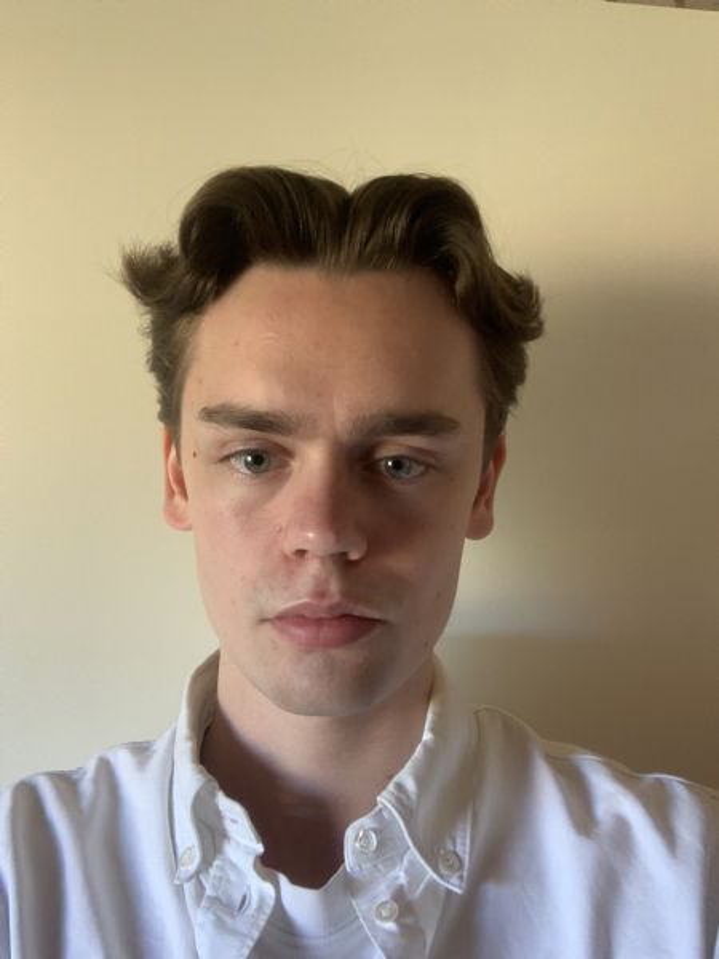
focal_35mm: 32
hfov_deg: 44.2
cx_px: 360
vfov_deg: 56.8
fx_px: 886
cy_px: 480
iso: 200
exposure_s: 1/60
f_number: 2.2
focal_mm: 2.87
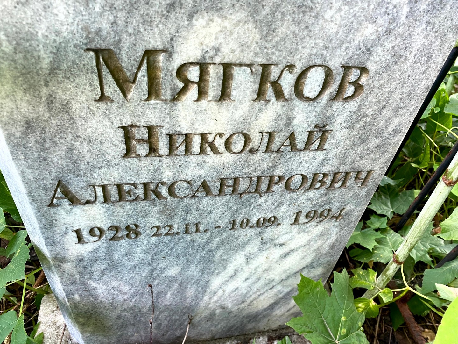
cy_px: 172
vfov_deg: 53.1
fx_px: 344
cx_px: 229
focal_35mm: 26
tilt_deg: -46.8
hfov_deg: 67.3
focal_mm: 4.25
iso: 125
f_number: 1.8
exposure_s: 1/61
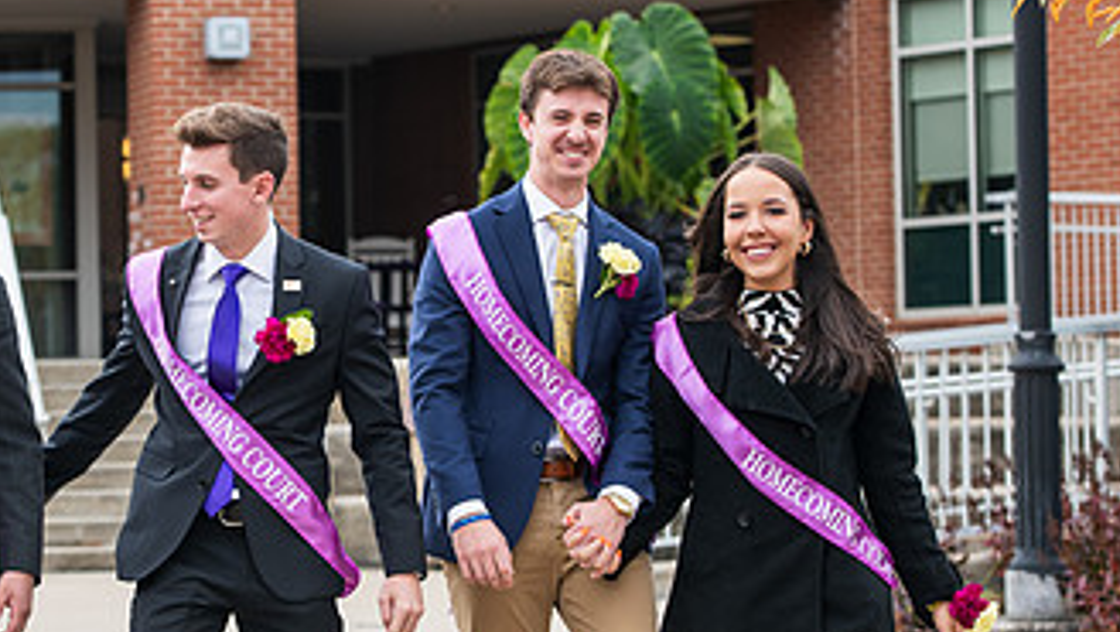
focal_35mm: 148
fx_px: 4398
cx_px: 219
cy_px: 278
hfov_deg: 14.4
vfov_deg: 8.2
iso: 250
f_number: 4.5
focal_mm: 80
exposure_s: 1/400
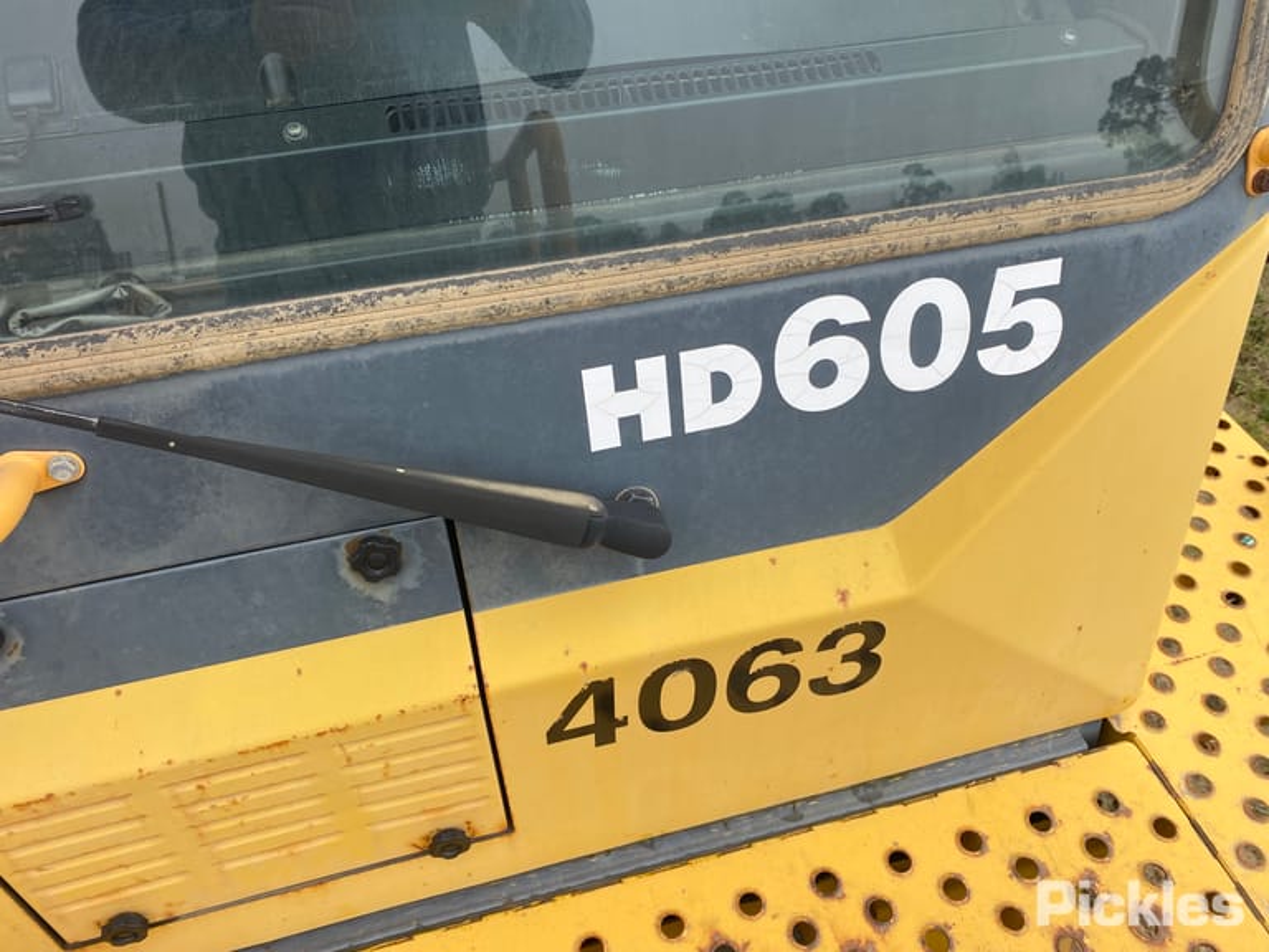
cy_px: 476
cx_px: 634
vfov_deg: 53.1
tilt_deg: -47.3
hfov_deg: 67.3
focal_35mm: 26
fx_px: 953
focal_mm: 4.25
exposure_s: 1/864
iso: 32
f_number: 1.8
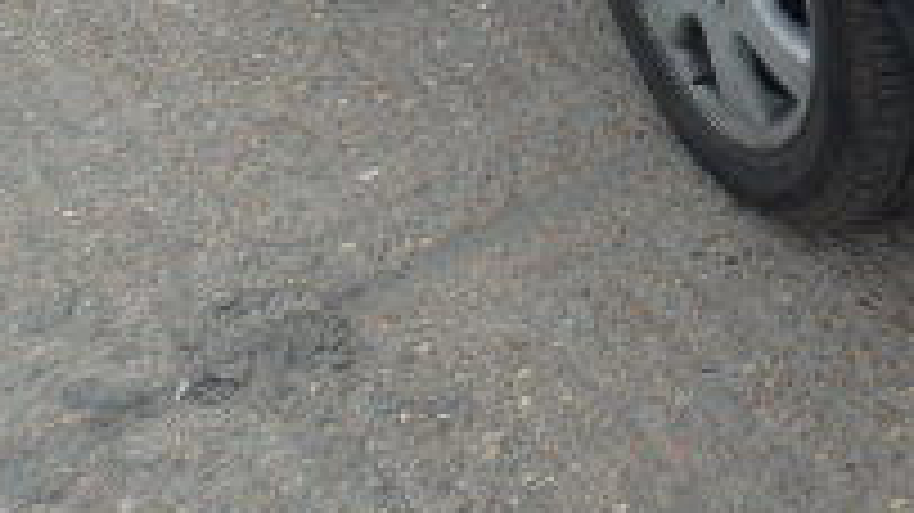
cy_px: -297
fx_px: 2326
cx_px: 1135
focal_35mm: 96
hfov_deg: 20.6
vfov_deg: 11.9
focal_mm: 5
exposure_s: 1/400
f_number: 3.9
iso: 125
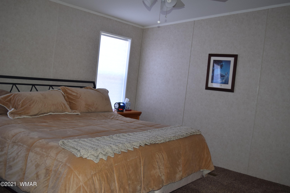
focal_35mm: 36
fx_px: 290
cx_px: 145
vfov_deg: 36.9
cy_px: 96
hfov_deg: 53.1
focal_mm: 24
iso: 800
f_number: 4.5
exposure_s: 1/80
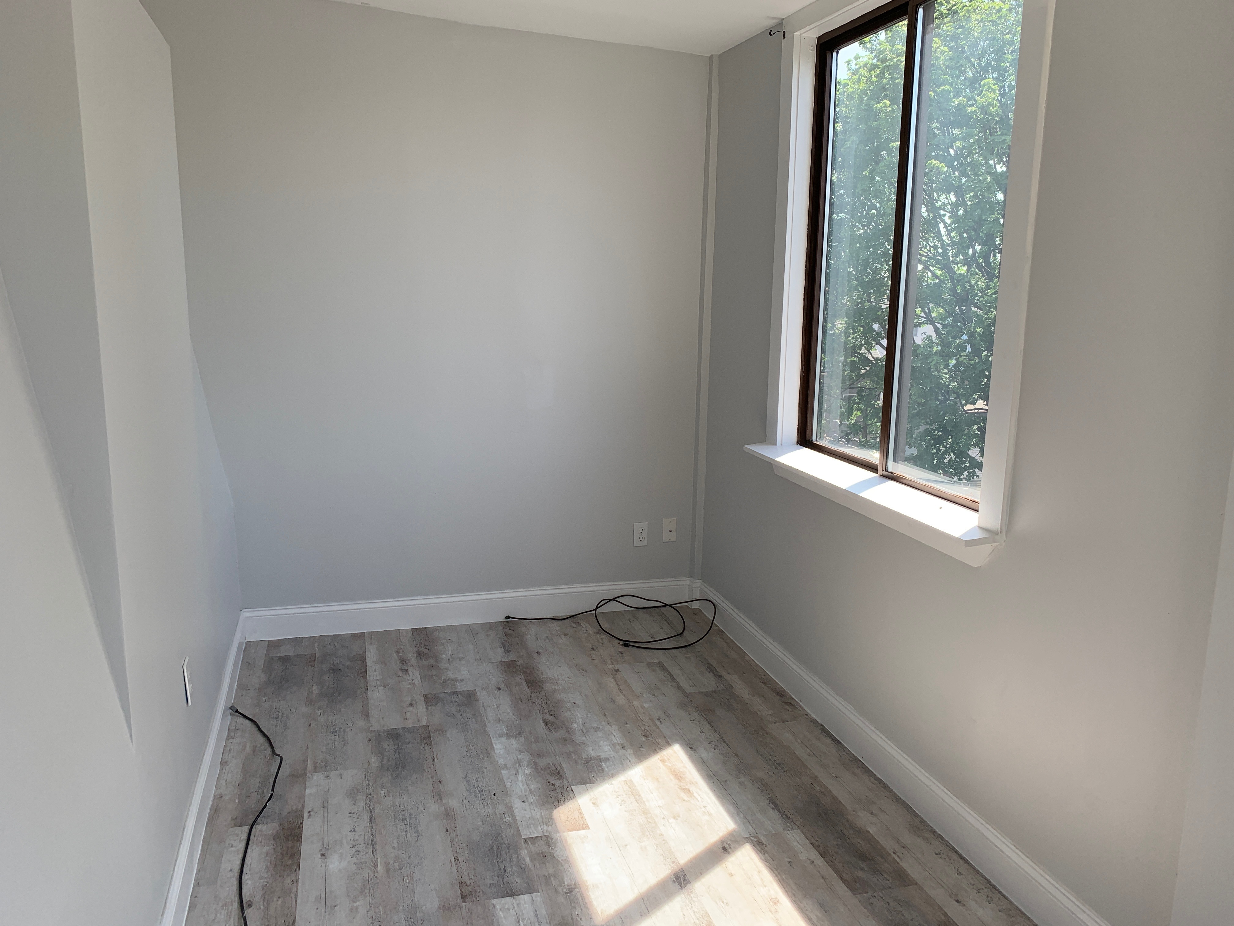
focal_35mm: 26
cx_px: 617
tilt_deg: -8.2
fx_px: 927
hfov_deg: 67.3
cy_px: 463
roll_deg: +1.5
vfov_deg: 53.1
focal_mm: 4.25
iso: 25
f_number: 1.8
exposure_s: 1/428
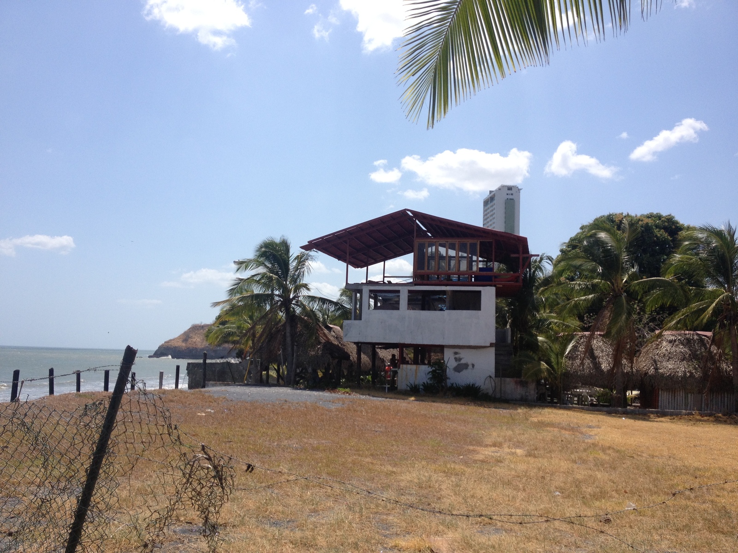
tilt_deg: +2.8
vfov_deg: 40.7
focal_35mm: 35
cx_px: 369
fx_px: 746
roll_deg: -1.3
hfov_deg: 52.6
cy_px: 276
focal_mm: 4.28
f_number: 2.4
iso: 50
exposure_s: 1/2208
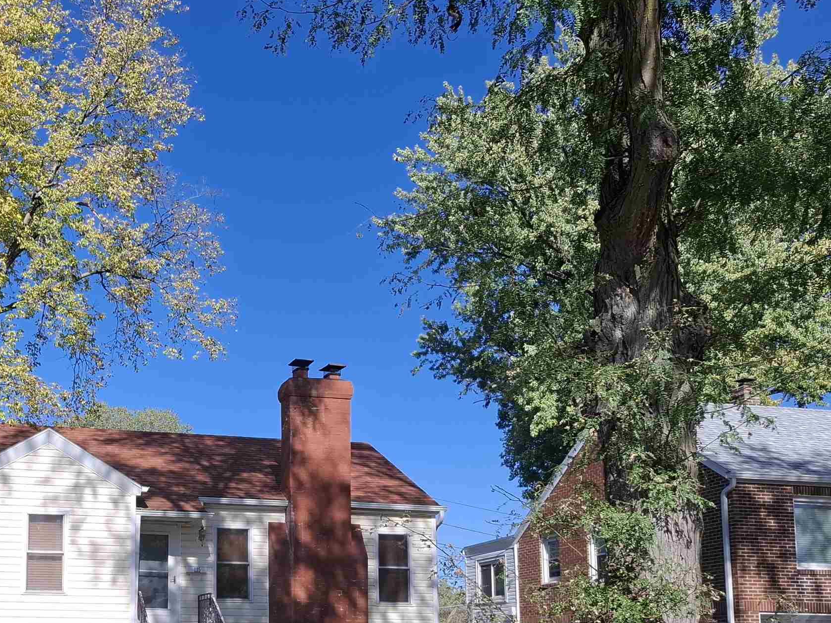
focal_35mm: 42
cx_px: 151
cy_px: 540
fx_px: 1008
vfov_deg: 32.9
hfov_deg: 42.5
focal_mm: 5.54
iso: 50
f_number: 1.8
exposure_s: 1/1333
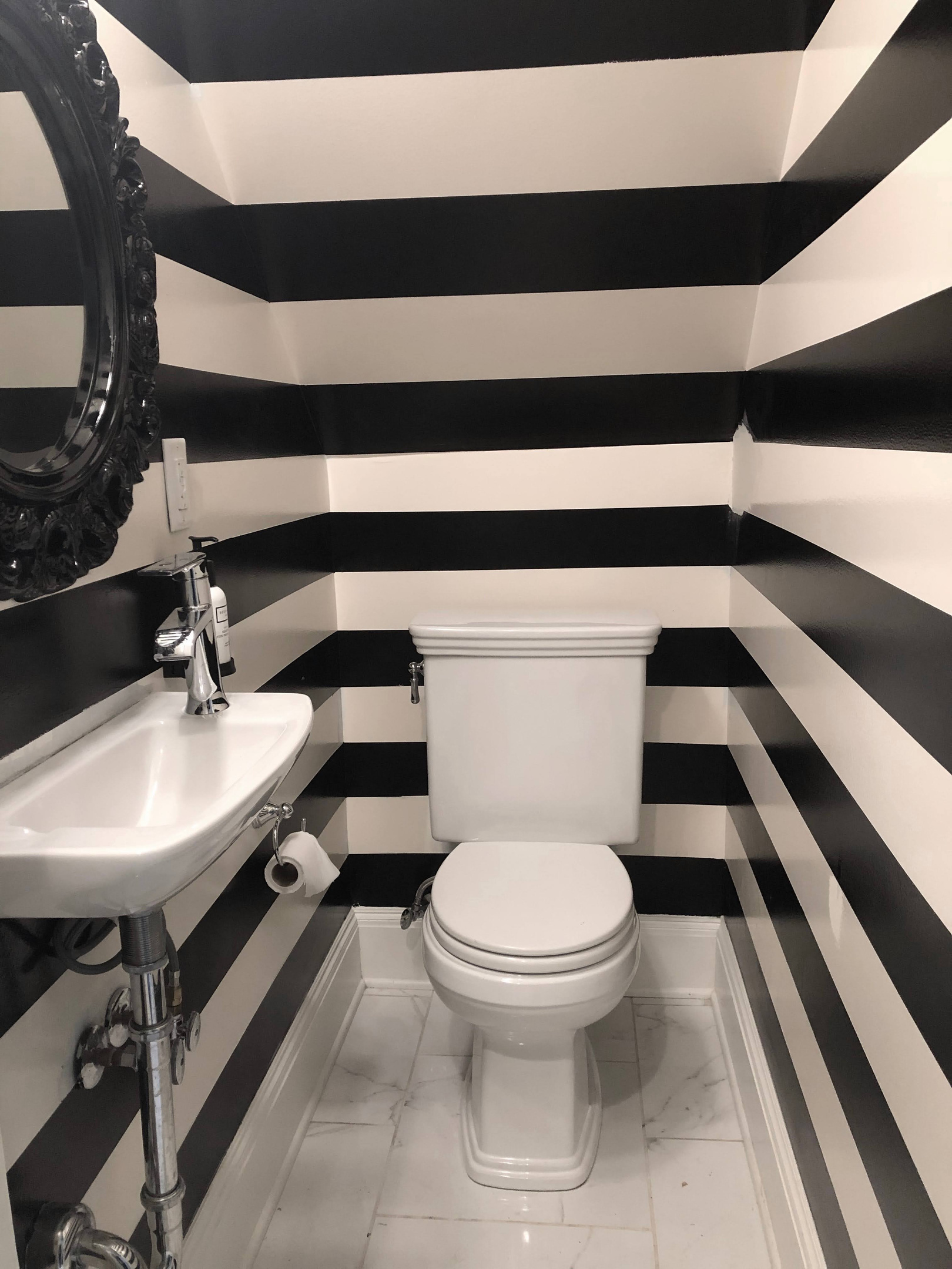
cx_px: 476
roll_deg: +1.0
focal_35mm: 28
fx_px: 1027
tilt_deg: -10.5
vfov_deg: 63.4
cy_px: 634
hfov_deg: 49.7
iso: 80
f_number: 1.8
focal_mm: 3.99
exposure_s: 1/15
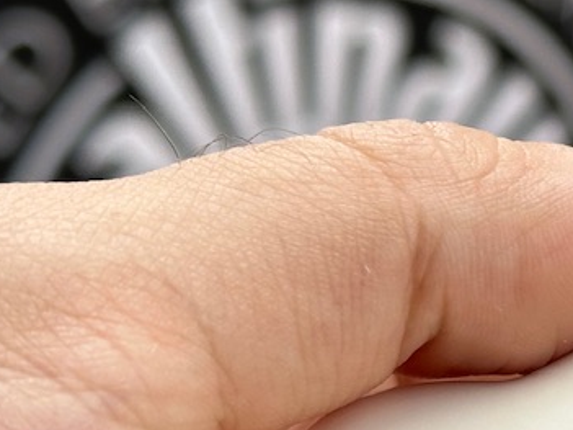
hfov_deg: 11.0
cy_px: 301
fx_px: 2896
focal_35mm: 175
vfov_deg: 8.5
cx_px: 761
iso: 64
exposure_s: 1/797
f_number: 1.78
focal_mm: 6.86
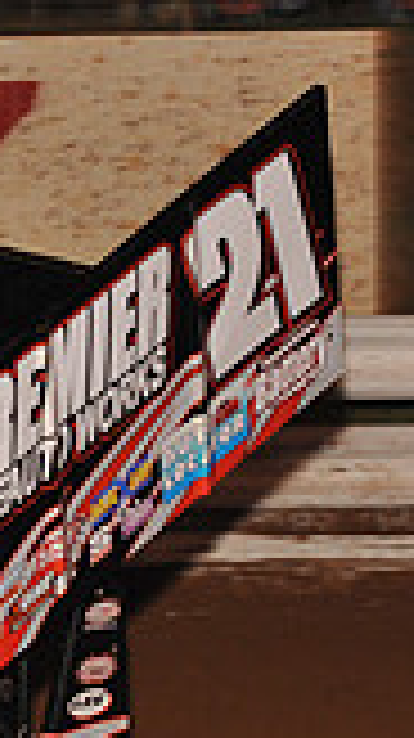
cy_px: 608
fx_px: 8683
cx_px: -608
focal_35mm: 444
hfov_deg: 2.7
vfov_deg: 4.9
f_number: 6.3
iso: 1250
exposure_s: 1/320
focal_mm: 120
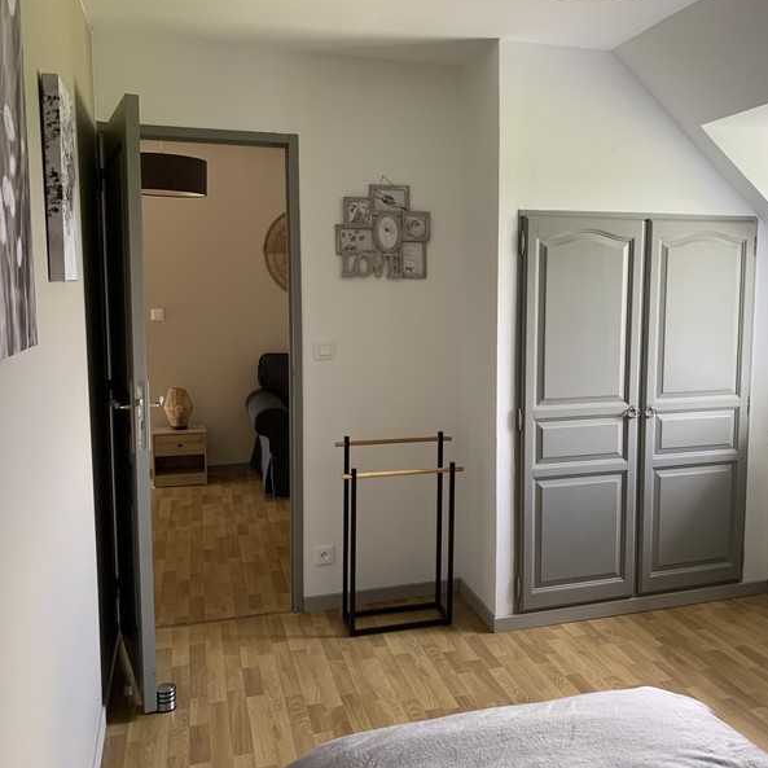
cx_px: 446
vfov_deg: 52.5
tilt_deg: -7.4
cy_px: 381
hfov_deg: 52.3
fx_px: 778
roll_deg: +0.4
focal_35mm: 31
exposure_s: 1/60
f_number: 1.8
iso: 125
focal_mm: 4.25
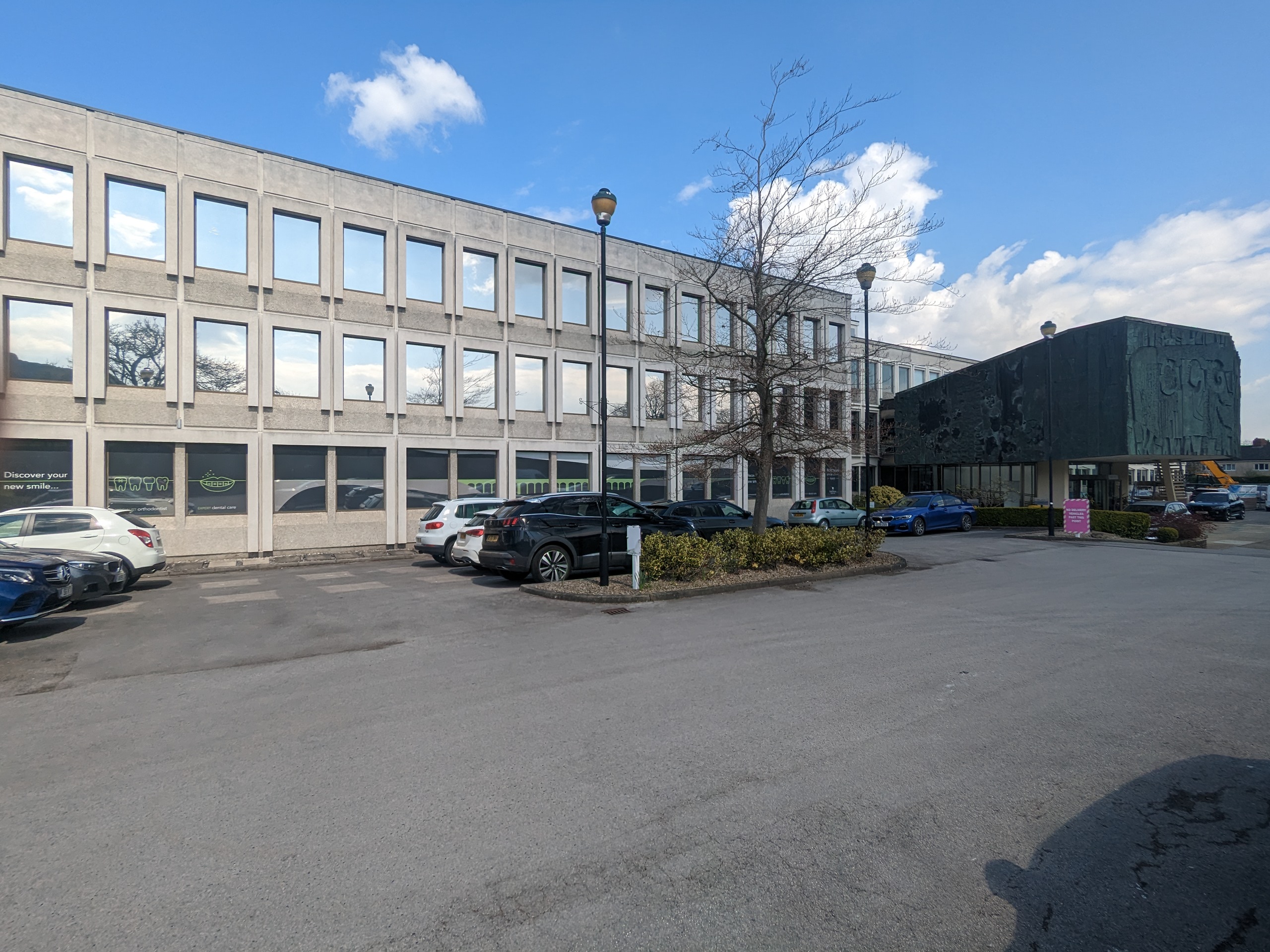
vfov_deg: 78.1
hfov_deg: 94.5
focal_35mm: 16
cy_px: 476
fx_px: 587
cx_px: 635
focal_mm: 2.35
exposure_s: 1/1439
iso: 49
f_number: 2.2
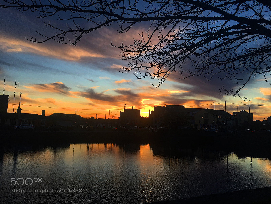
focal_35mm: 29
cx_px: 136
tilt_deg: +4.9
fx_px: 227
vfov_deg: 48.2
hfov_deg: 61.7
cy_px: 102
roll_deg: -1.6
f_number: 2.2
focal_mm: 4.15
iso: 25
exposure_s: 1/306
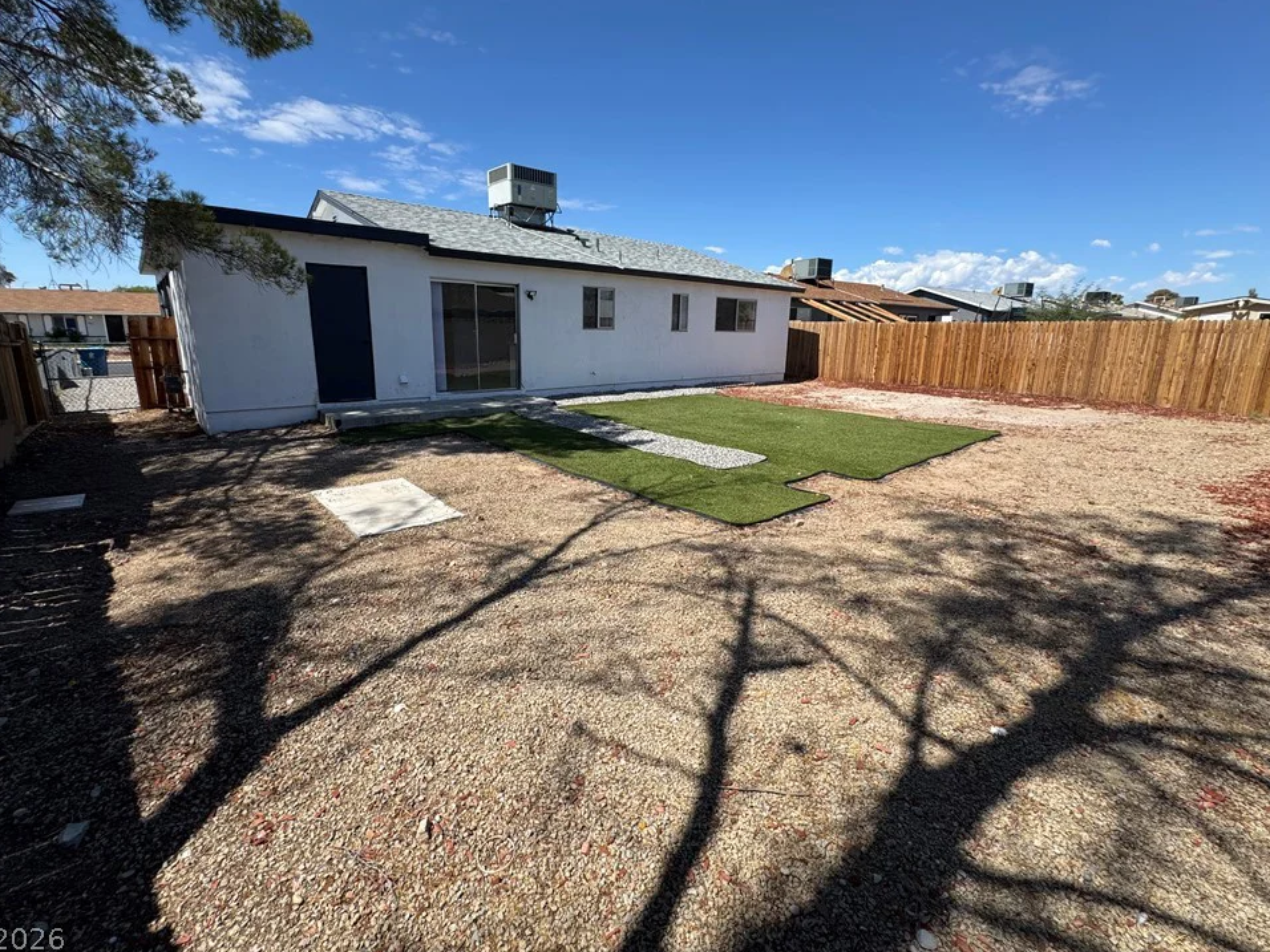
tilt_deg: -13.1
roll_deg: -1.1
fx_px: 550
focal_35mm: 15
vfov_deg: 81.7
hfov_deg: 98.1
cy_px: 451
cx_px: 600
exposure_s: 1/1880
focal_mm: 2.22
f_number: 2.2
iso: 40
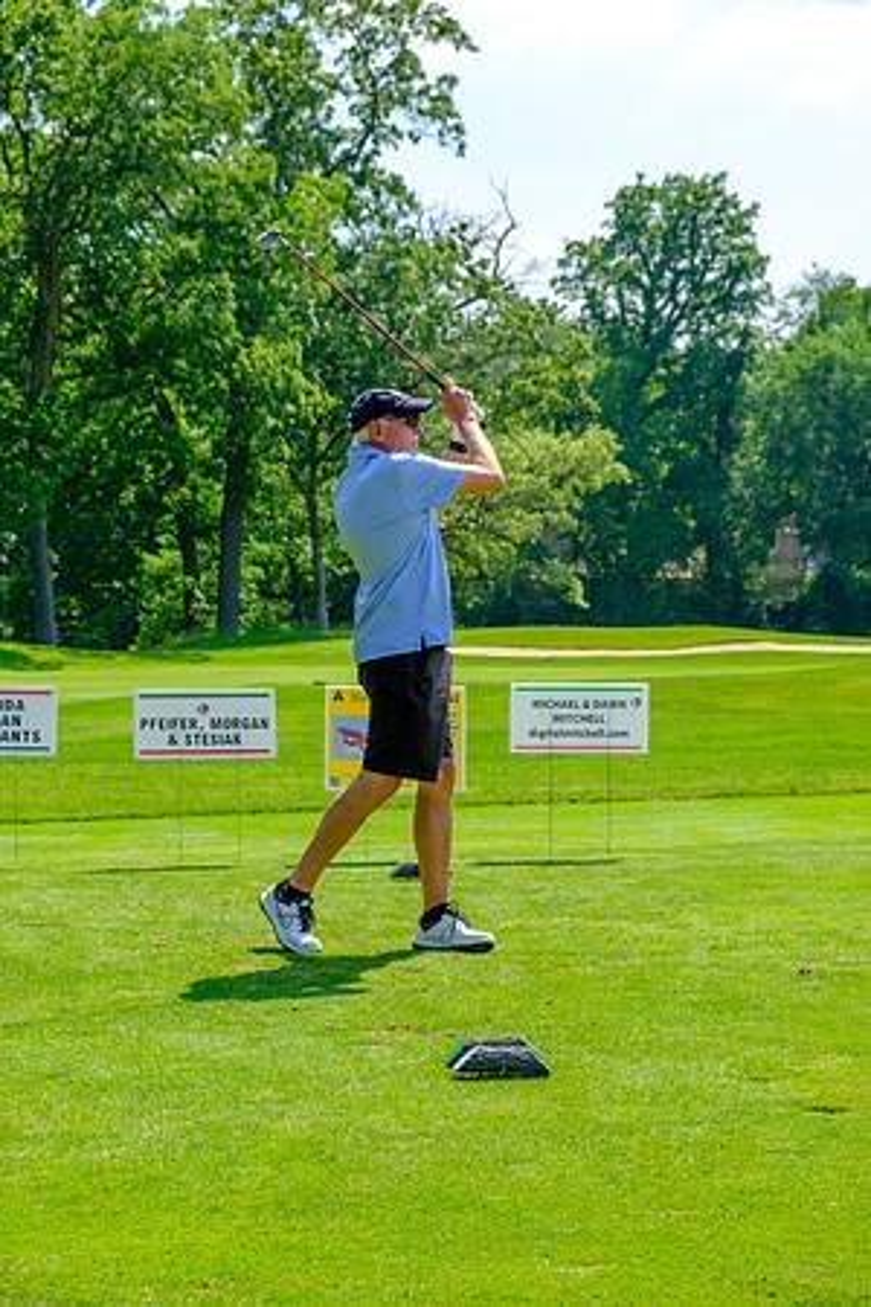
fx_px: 2649
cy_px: 654
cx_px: 436
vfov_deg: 27.7
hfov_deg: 18.7
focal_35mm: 73
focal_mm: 48.4
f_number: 5.6
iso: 200
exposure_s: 1/320
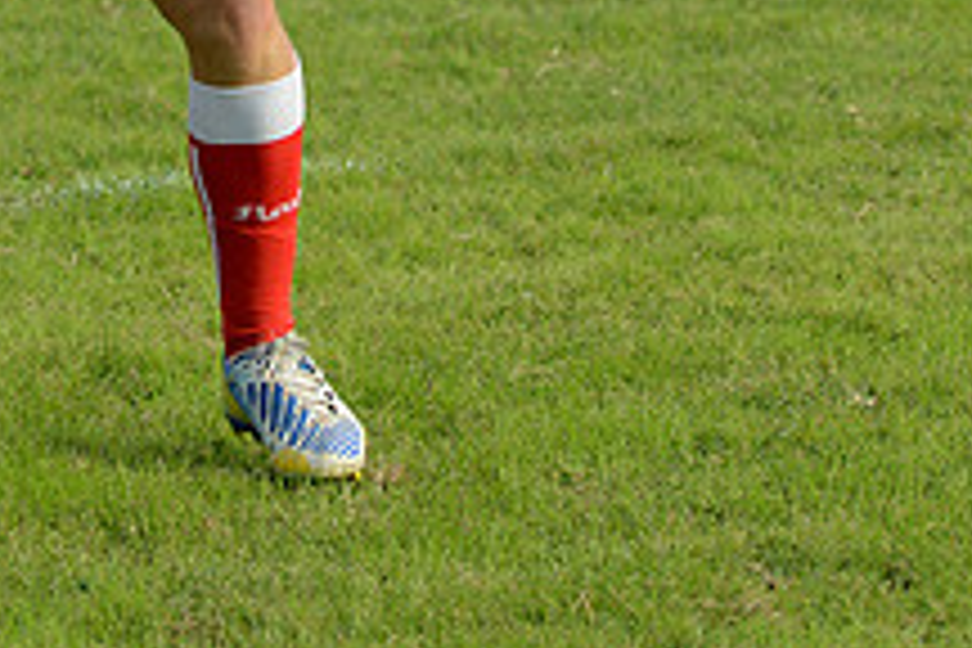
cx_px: 130
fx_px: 10529
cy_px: -214
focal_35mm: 390
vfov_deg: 3.5
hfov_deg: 5.3
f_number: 4
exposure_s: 1/800
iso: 400
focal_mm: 145
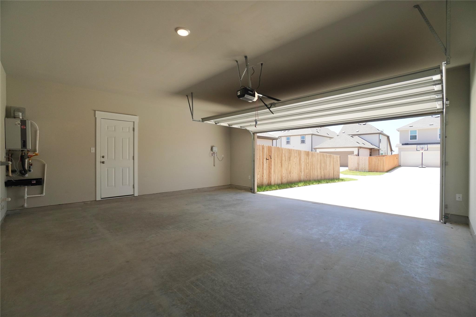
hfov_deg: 100.4
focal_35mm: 15
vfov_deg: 77.3
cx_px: 238
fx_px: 198
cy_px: 158
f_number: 6.3
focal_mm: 10
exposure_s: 1/640
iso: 500
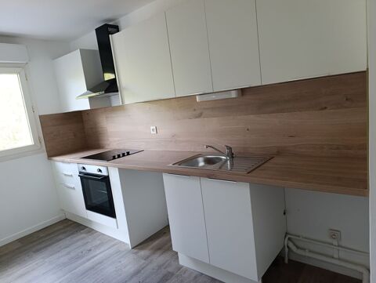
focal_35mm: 23
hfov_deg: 73.9
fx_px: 250
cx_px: 188
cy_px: 142
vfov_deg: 59.0
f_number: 1.6
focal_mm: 6.14
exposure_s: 1/100
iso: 800
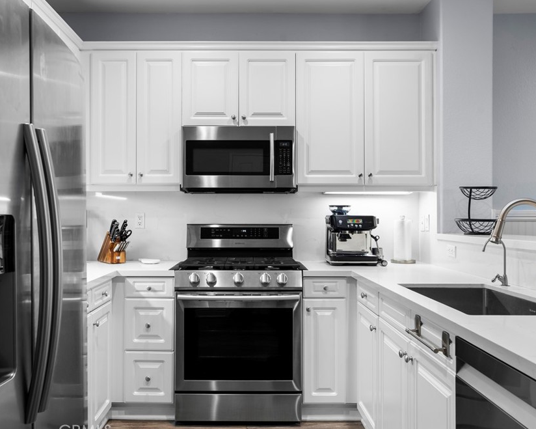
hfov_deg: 61.8
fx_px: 444
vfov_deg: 51.5
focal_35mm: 28
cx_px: 221
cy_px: 218
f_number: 8
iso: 400
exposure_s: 1/1.67
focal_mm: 24
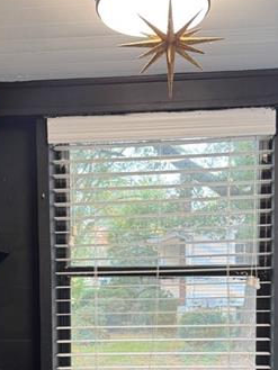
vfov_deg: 33.0
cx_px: 113
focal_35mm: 56
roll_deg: -2.5
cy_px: 316
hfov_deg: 26.1
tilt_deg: -3.0
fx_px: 599
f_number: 1.78
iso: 160
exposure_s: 1/60
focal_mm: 6.76
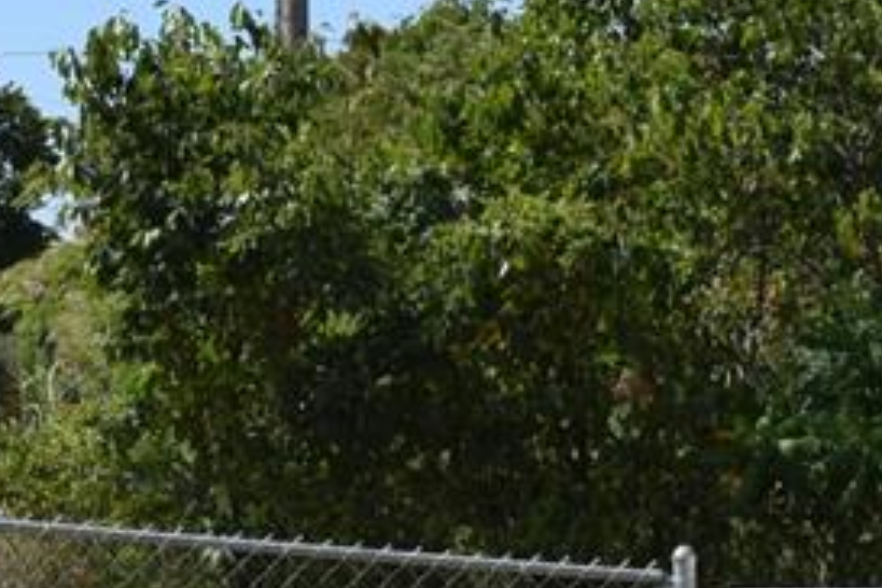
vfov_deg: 6.4
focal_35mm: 214
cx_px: 523
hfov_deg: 9.6
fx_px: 5243
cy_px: 792
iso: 200
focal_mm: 38
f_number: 10
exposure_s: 1/400
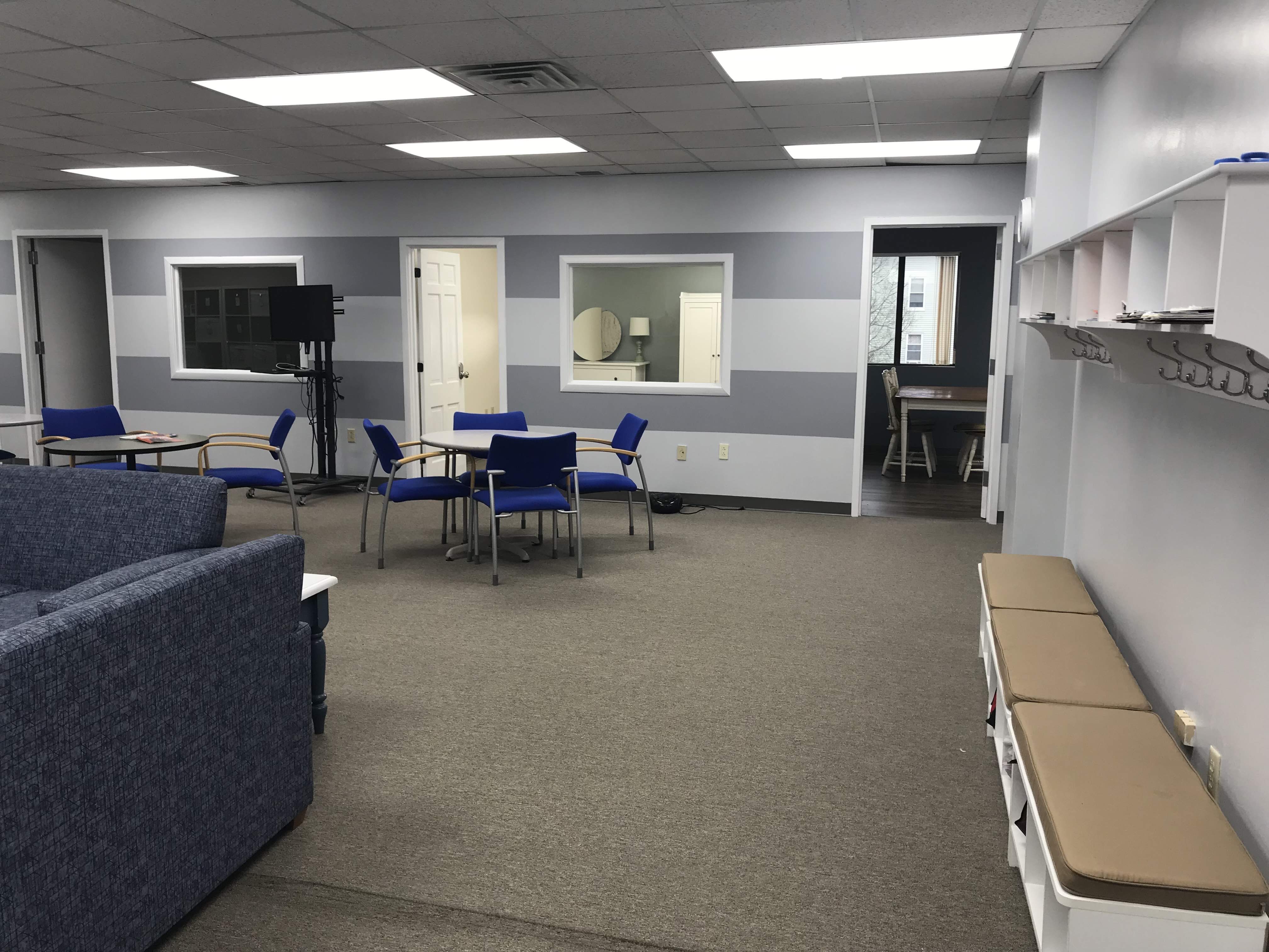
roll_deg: -1.1
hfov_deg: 63.4
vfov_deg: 49.7
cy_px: 476
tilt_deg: -7.2
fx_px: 1026
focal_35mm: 28
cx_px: 634
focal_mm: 3.99
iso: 20
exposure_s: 1/60
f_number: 1.8
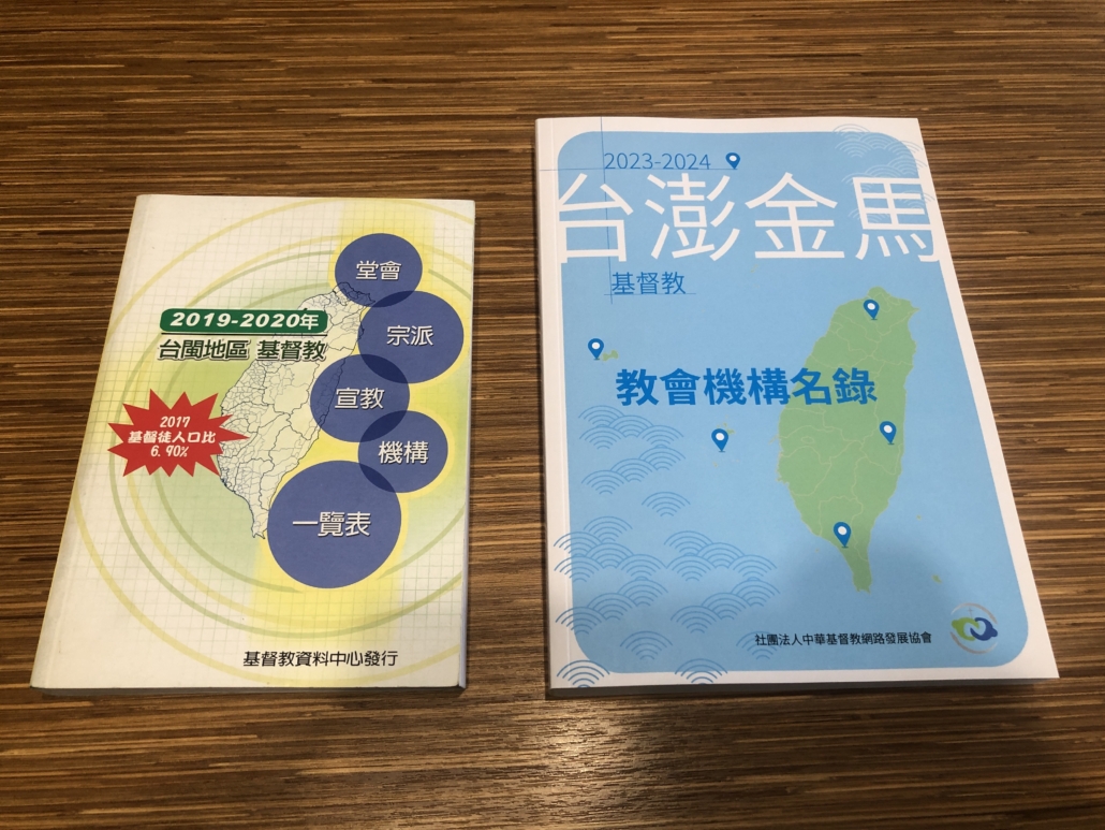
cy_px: 415
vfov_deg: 49.8
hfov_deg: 63.4
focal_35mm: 28
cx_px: 552
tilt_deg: -66.4
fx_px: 894
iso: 25
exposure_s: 1/30
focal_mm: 3.99
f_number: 1.8
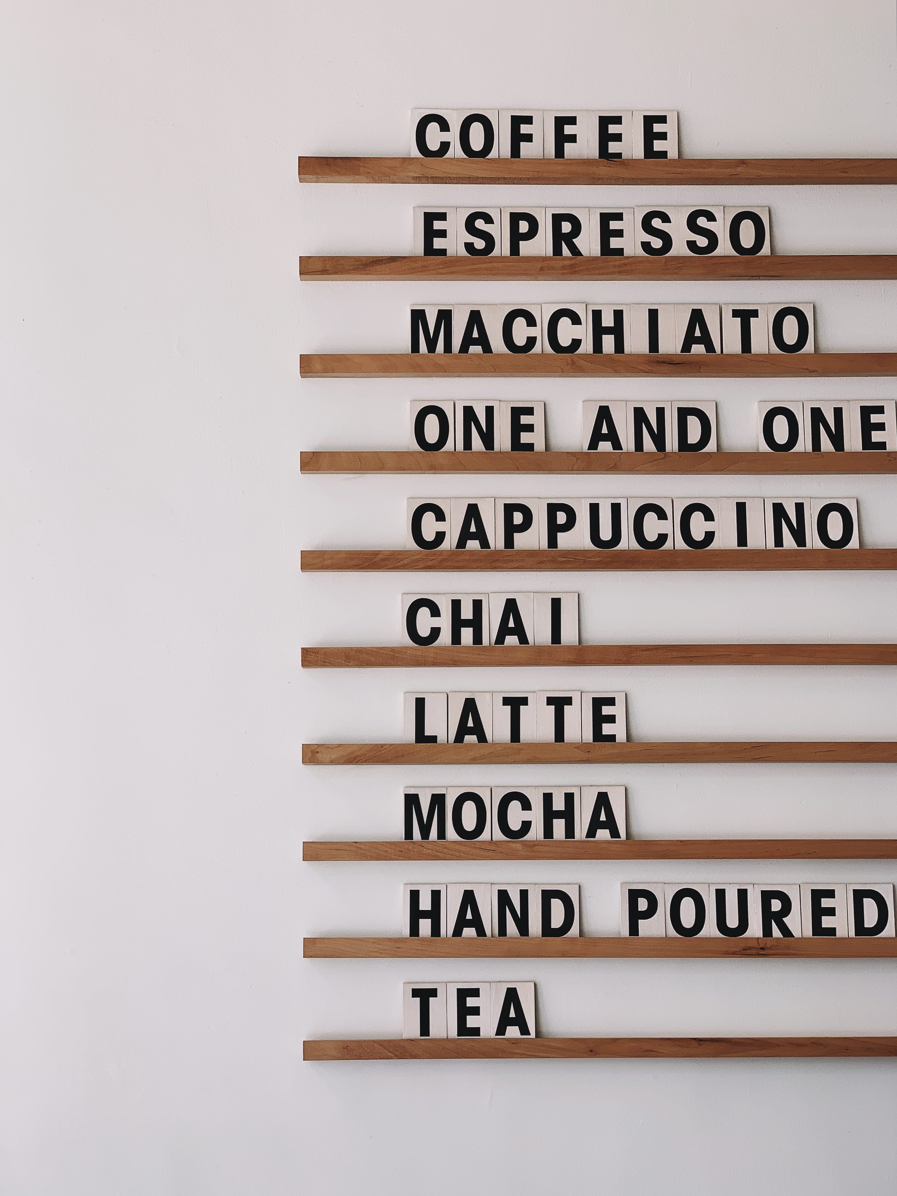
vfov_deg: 36.8
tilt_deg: +8.0
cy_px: 598
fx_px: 1797
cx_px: 448
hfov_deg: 28.0
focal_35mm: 52
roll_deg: +0.2
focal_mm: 6
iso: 16
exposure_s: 1/74
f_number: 2.4
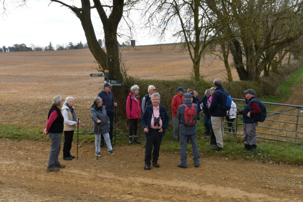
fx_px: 379
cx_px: 152
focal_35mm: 45
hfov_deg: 43.6
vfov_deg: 29.9
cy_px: 101
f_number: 11
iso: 100
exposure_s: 1/60
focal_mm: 30
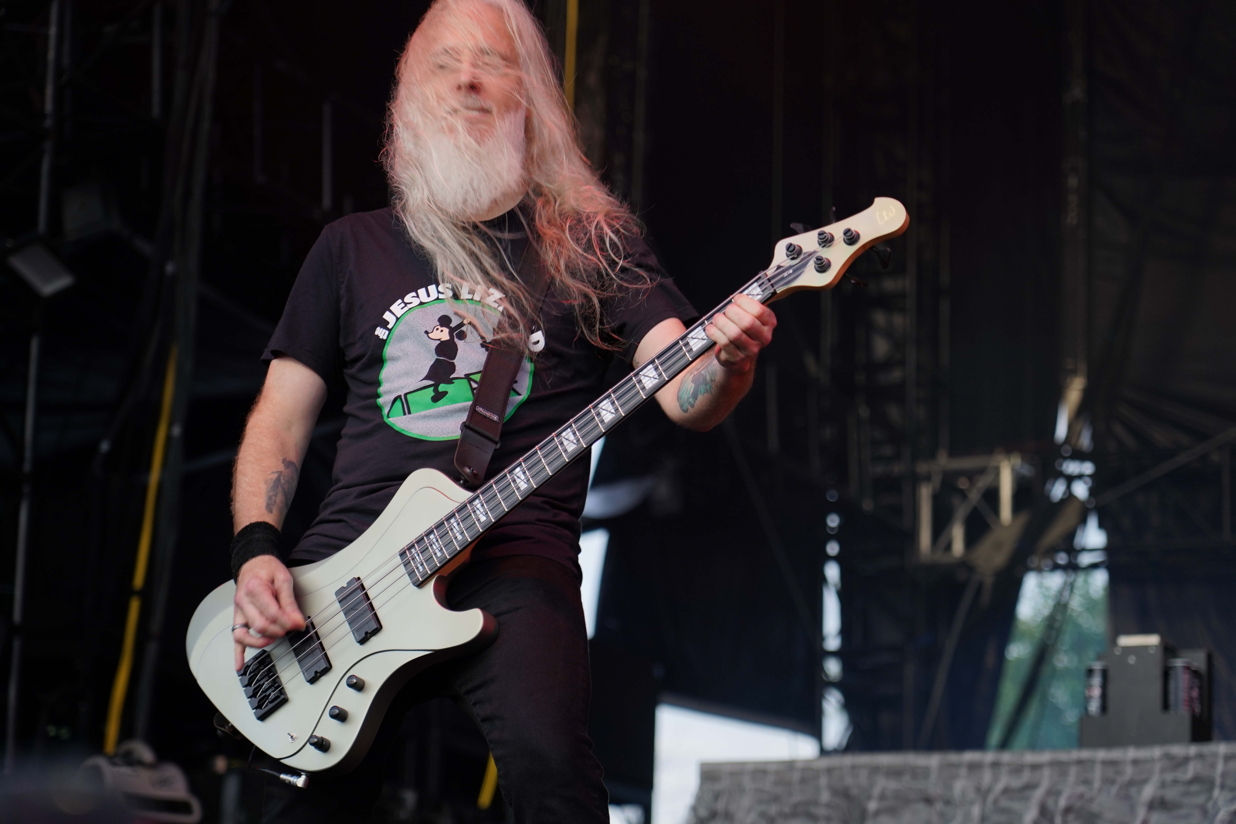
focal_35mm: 105
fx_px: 3605
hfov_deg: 19.5
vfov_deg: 13.0
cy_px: 412
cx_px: 618
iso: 200
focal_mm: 105
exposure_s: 1/125
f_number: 4
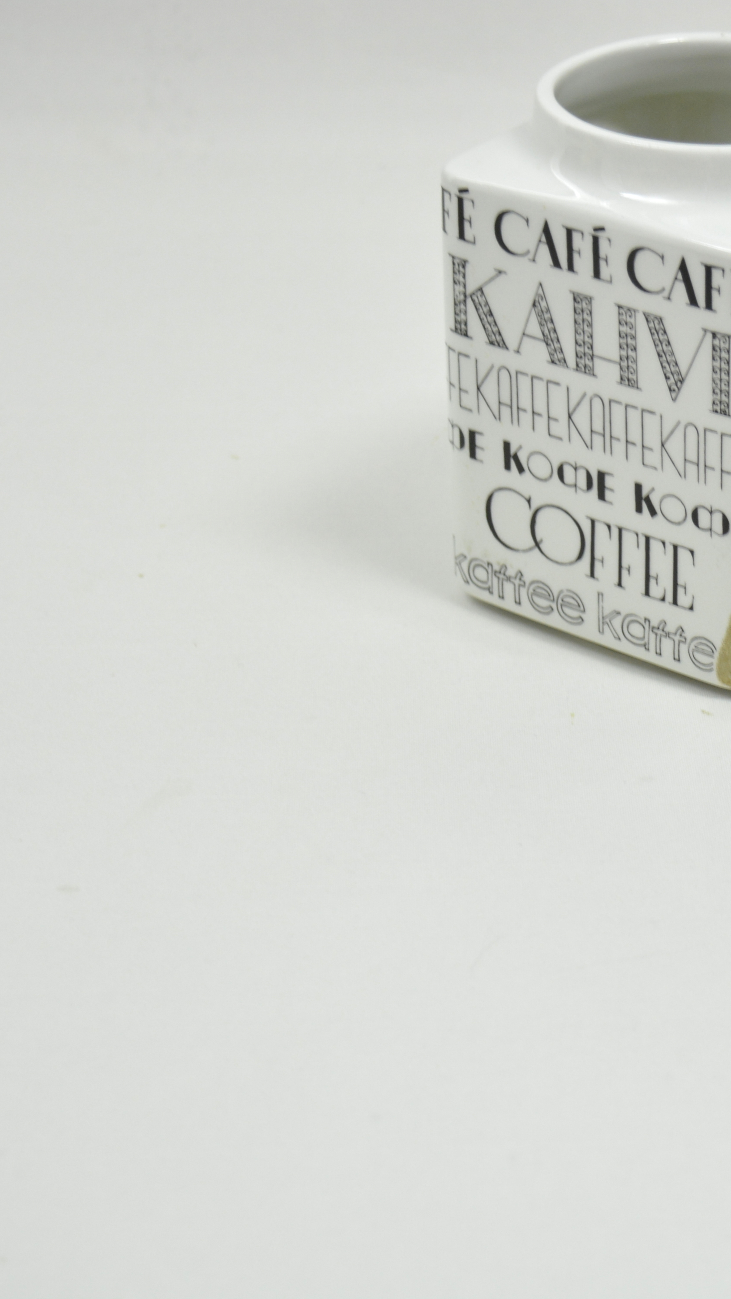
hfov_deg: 14.0
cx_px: 724
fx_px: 2930
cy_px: 649
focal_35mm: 85
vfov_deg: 25.0
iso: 400
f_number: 5.6
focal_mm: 36
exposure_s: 1/3
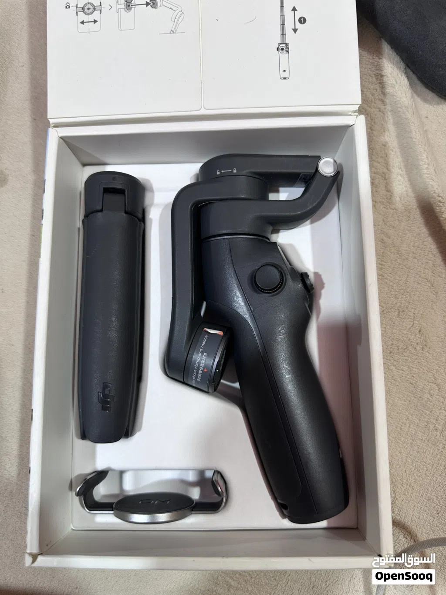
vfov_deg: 71.6
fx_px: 412
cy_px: 298
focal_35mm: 24
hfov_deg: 56.8
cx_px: 223
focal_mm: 6.86
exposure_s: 1/51
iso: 160
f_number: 1.78
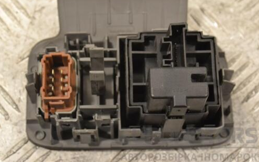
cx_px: 111
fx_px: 600
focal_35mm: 85
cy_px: 66
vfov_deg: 15.4
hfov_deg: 24.3
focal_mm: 46
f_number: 9
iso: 3200
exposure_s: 1/320
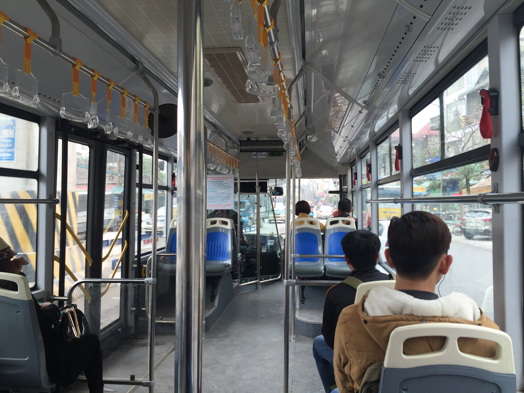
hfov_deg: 61.7
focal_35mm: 29
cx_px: 262
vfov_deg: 48.2
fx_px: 439
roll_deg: +0.5
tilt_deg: +4.7
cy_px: 196
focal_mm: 4.15
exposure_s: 1/100
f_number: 2.2
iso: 32
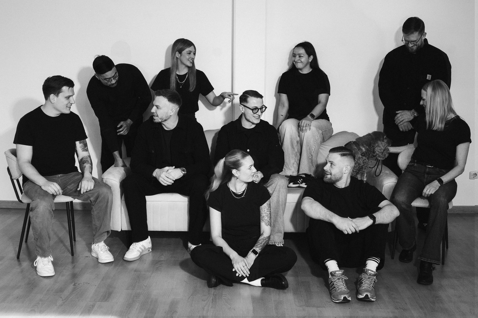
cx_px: 239
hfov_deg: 46.4
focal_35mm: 42
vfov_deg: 31.9
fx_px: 558
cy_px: 159
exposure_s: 1/200
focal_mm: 28
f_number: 7.1
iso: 1600
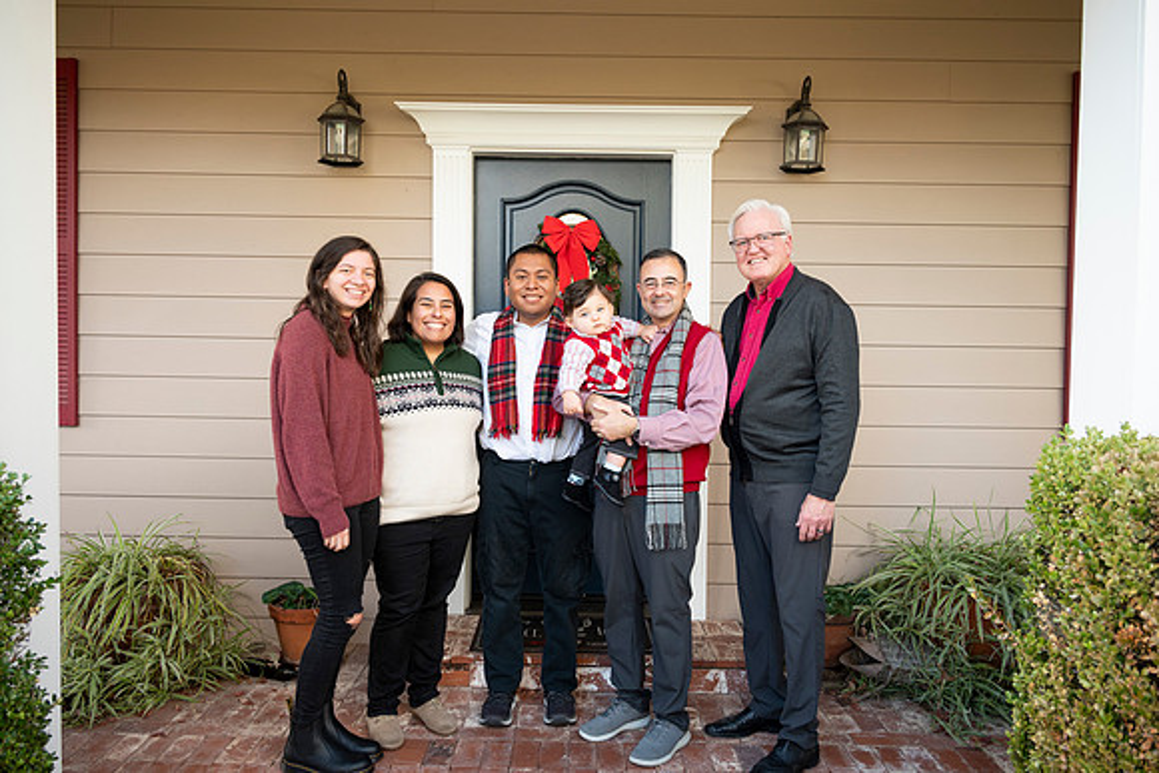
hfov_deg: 65.5
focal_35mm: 28
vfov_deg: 46.4
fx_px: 902
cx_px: 580
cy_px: 386
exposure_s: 1/125
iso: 400
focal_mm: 28
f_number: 4.2
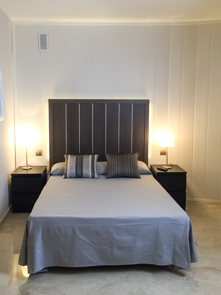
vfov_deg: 53.9
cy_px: 132
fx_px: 289
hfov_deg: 41.7
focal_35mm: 34
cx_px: 99
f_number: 2.2
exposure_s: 1/33
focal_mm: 4.15
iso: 64
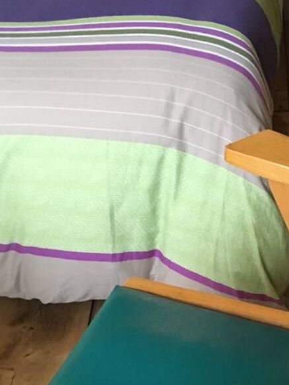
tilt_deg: -48.4
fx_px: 735
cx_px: 277
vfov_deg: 27.7
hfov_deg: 21.6
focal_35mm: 66
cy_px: 386
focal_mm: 4.15
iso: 250
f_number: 2.2
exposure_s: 1/17
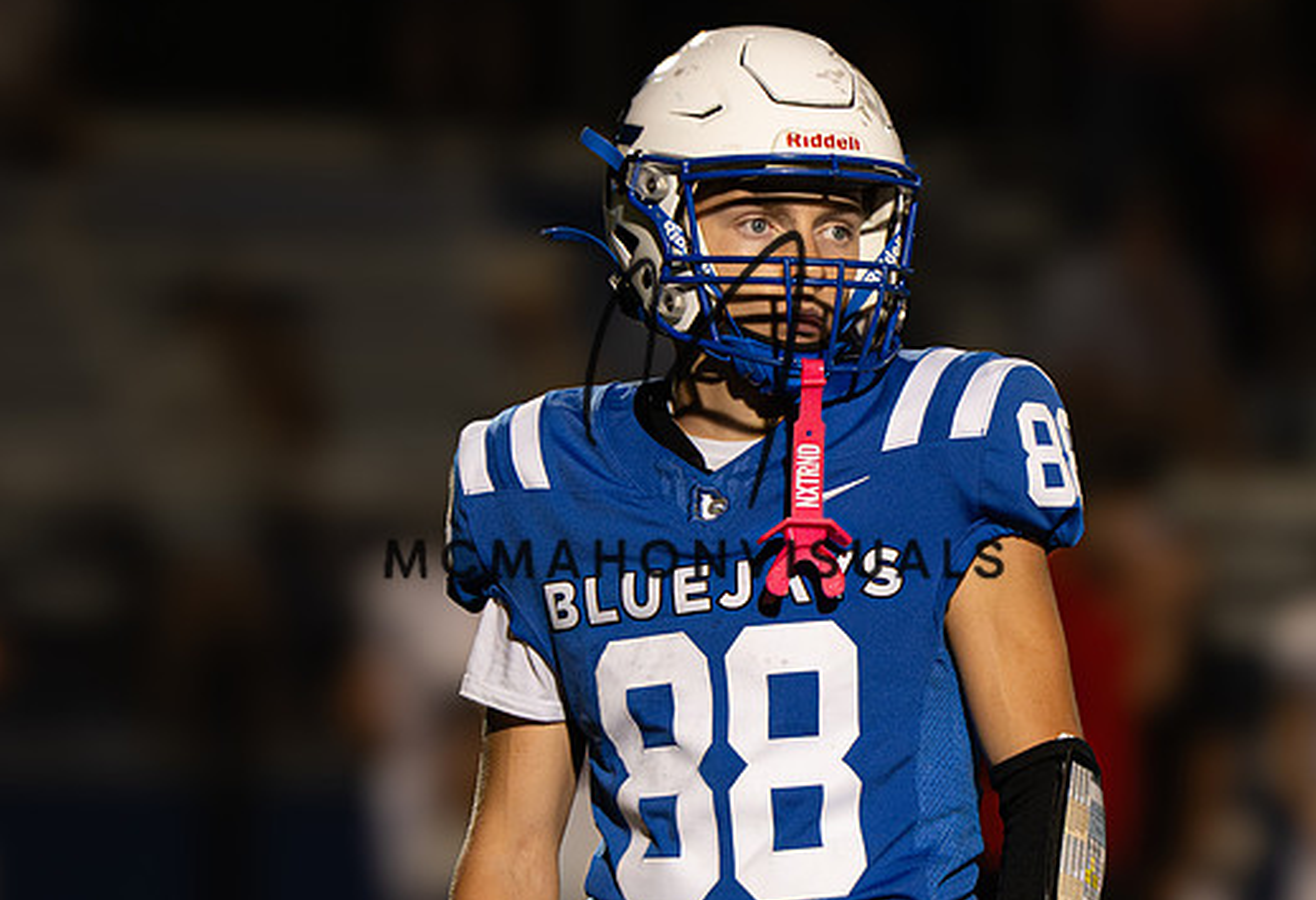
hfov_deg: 3.3
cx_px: 1020
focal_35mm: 616
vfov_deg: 2.3
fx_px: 22698
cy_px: 669
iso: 2500
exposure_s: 1/1000
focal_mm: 200
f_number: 3.5
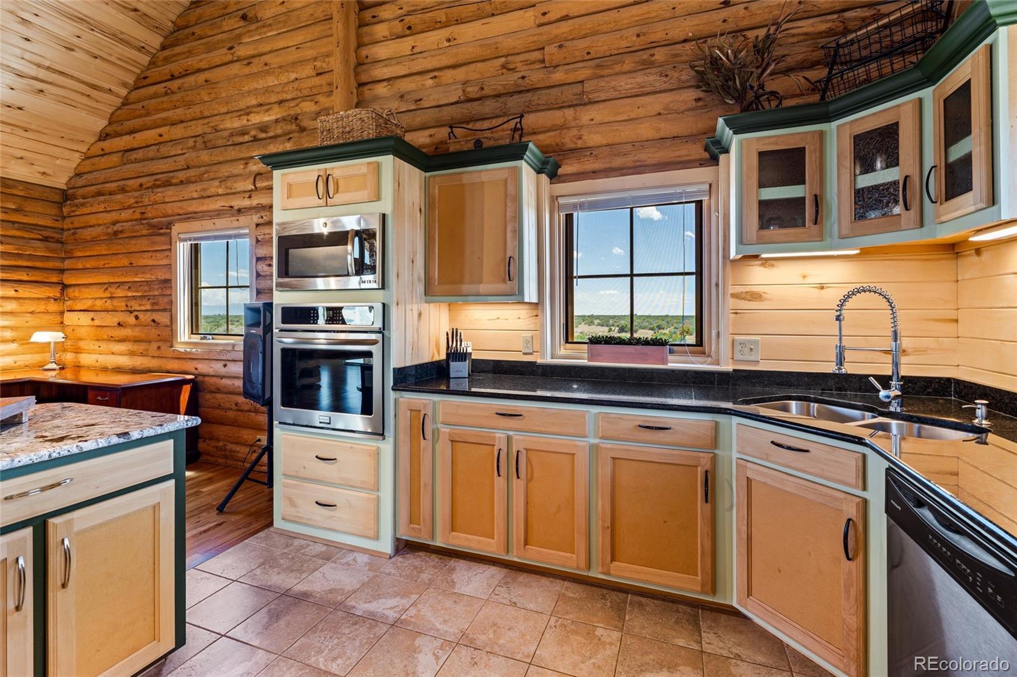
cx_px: 508
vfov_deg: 73.7
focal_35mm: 16
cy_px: 338
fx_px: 452
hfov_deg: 96.7
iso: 100
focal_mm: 16
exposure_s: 1/1.25
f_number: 8
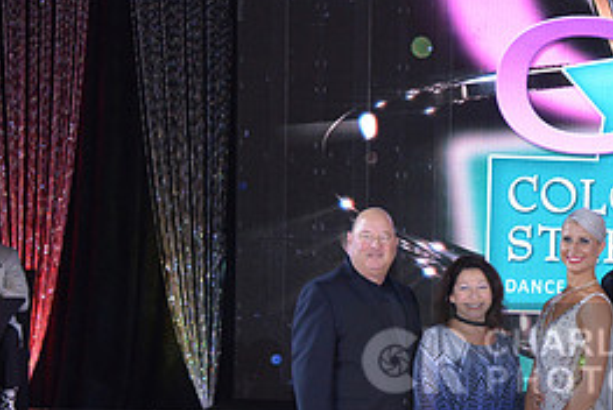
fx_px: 1654
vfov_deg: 14.0
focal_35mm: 97
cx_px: 597
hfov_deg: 20.4
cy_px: 365
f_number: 4.5
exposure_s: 1/250
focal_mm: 44
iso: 2000
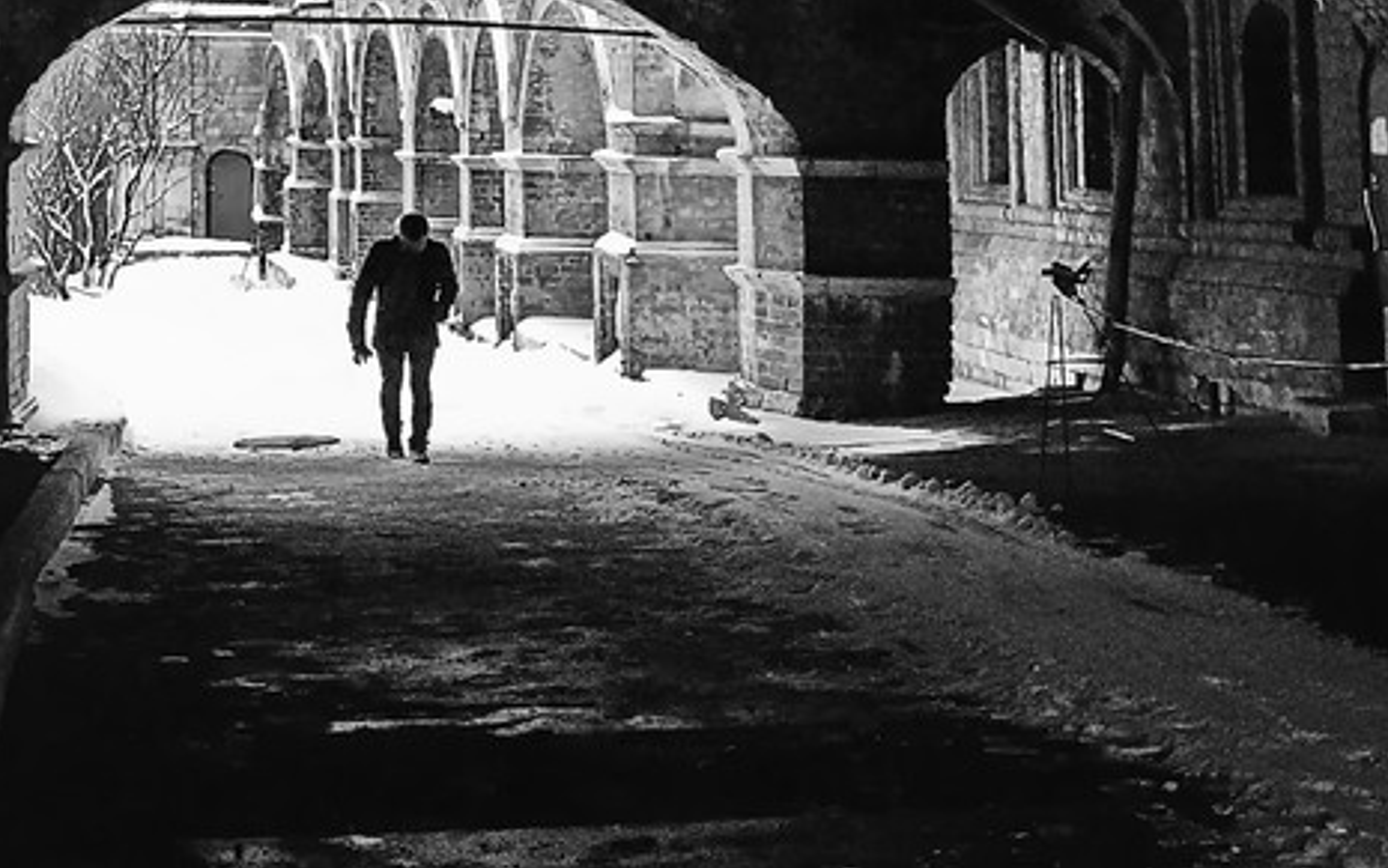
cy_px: 379
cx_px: 827
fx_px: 2687
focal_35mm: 71
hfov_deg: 28.9
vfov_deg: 18.4
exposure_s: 1/60
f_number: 4
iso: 4000
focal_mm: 24
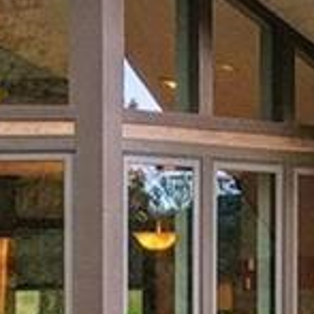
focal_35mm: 204
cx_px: 182
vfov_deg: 8.5
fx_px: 2094
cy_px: 352
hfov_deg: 8.6
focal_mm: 8.4
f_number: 2.8
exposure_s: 1/30
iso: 100
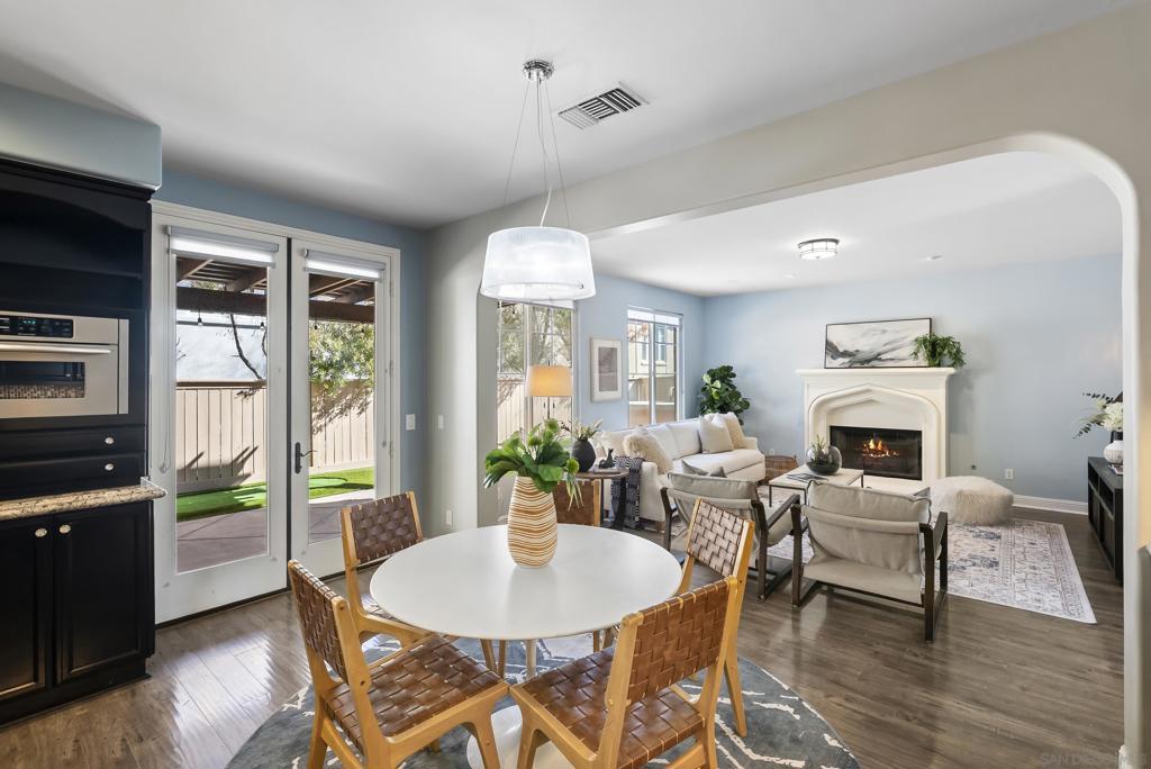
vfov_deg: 73.8
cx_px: 576
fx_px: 512
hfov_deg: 96.7
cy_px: 384
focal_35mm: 16
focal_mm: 16
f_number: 8
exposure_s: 1/8
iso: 500
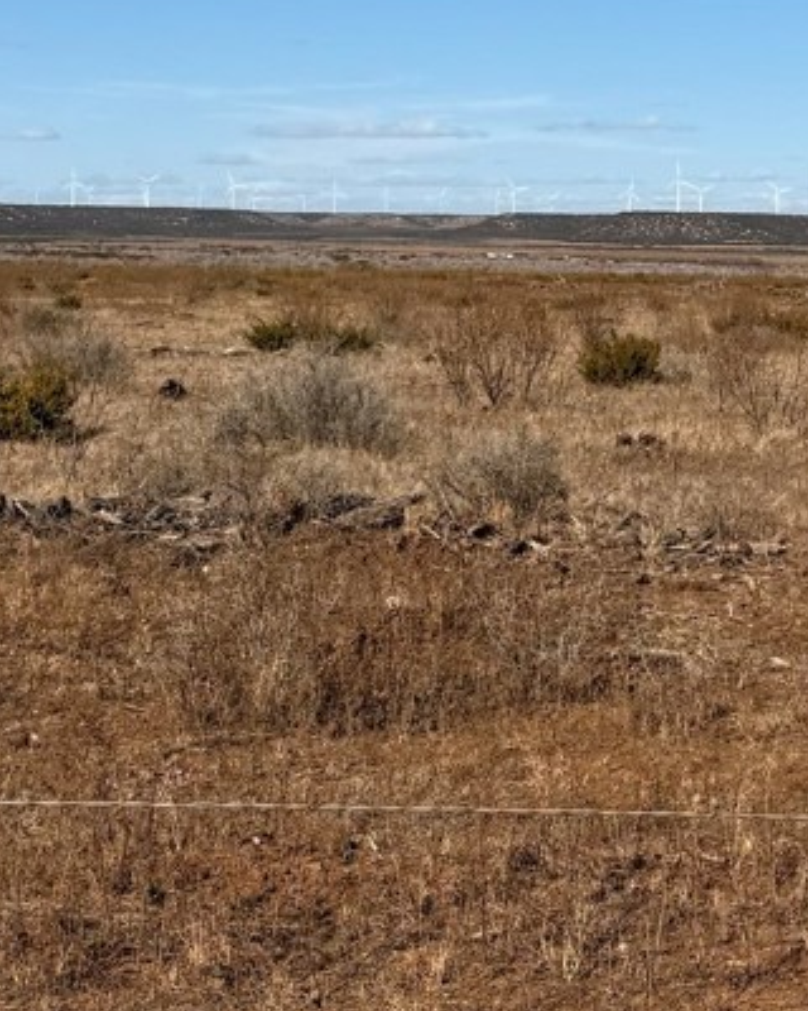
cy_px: 288
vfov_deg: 21.1
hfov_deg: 17.0
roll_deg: -1.2
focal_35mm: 90
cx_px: 578
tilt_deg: -1.3
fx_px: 2690
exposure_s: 1/8130
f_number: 1.78
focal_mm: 6.76
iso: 80
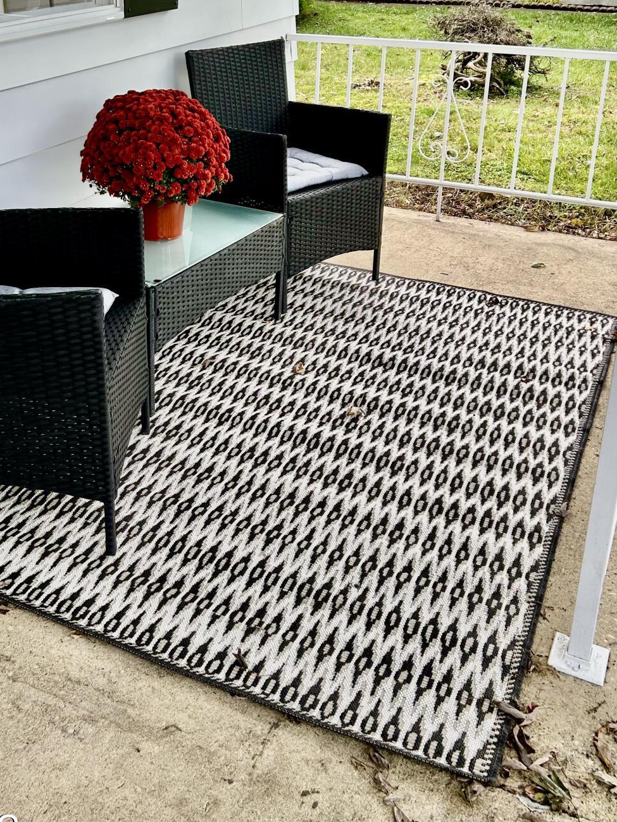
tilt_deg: -20.0
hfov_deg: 35.6
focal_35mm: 40
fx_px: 951
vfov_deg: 45.9
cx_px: 198
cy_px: 254
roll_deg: +0.7
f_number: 1.5
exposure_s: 1/499
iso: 50
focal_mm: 5.7
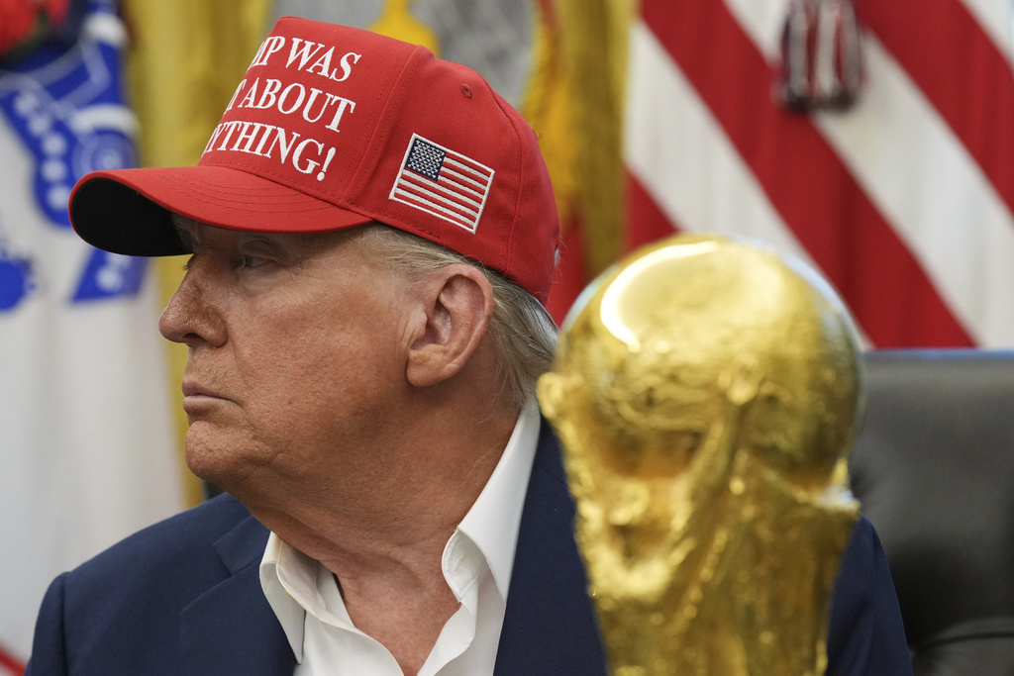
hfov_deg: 12.9
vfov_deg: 8.6
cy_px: 338
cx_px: 507
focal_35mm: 159
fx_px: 4479
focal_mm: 106
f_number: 4.5
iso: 2500
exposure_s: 1/320
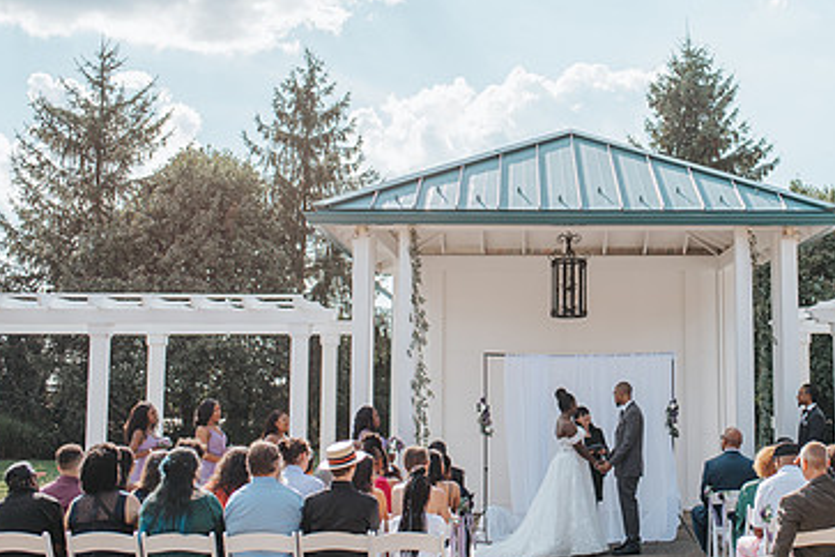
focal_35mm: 56
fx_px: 1299
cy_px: 224
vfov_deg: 24.2
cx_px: 598
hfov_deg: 35.1
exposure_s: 1/1250
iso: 100
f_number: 3.2
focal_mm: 35
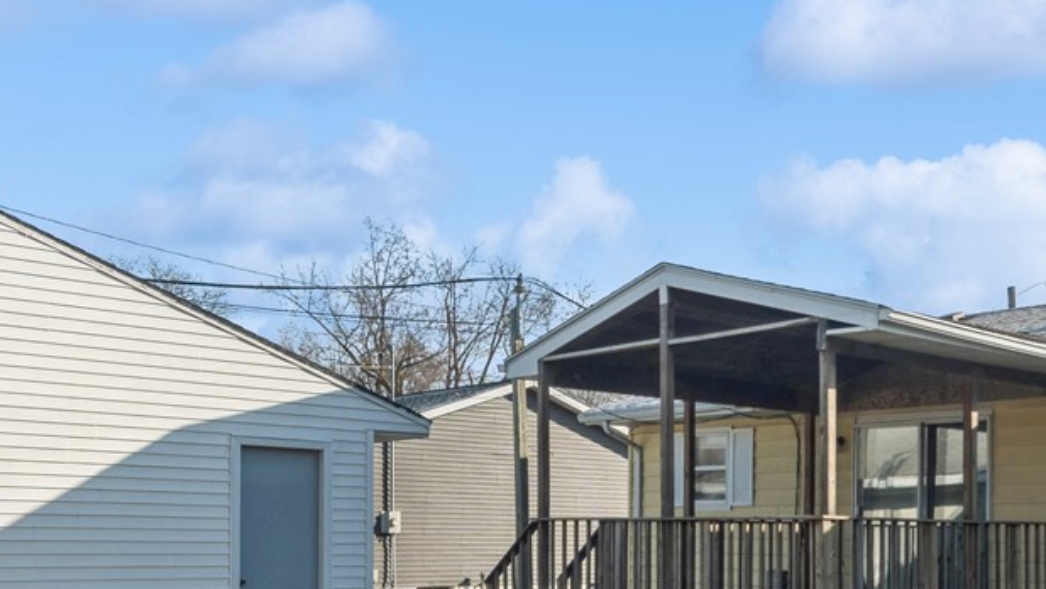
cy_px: 542
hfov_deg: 44.5
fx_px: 1276
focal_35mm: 46
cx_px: 585
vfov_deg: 25.1
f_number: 10
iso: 400
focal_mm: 16
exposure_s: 1/400
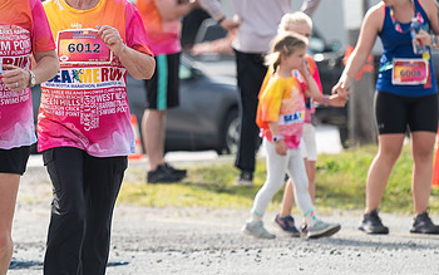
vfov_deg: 3.4
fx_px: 4560
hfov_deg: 5.5
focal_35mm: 381
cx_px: 47
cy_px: 23
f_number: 4.5
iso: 250
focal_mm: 150
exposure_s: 1/1600
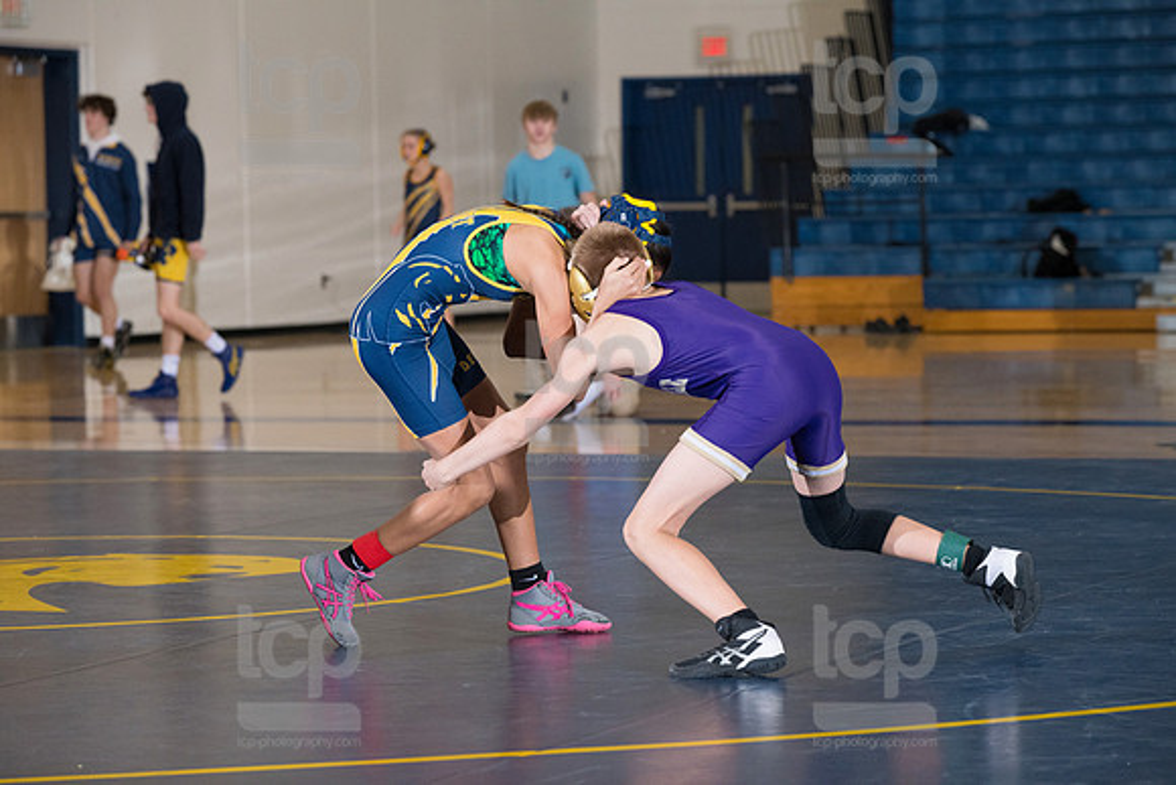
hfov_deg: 15.2
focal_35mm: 135
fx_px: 4411
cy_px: 392
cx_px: 588
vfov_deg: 10.2
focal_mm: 135
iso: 1250
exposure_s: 1/250
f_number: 5.6
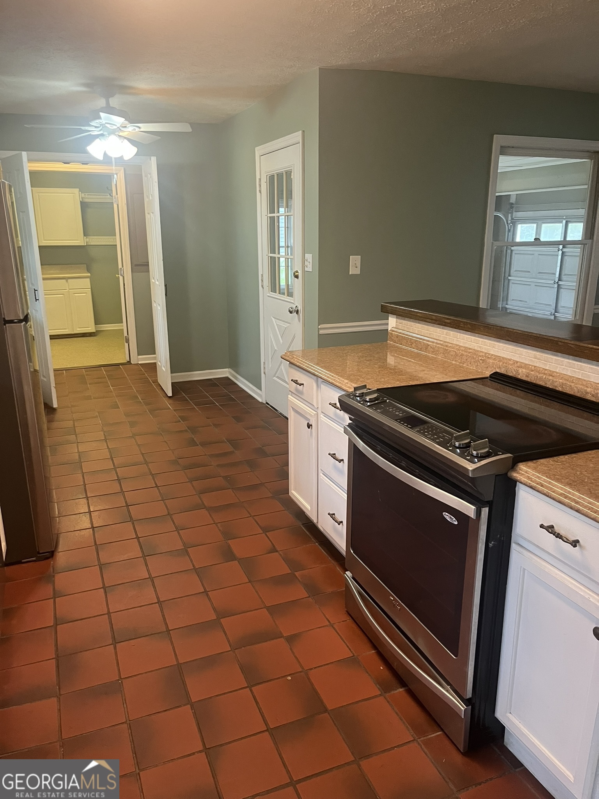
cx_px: 300
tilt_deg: -14.8
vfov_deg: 67.3
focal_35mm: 26
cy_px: 400
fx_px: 600
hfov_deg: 53.1
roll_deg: +1.4
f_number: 1.6
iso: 400
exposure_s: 1/60
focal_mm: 5.1
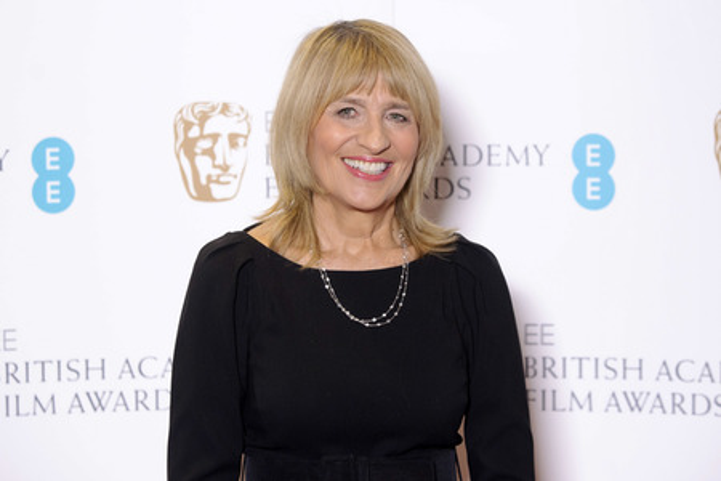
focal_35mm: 112
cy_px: 240
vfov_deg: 12.2
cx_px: 360
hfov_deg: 18.3
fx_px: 2243
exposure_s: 1/250
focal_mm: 112
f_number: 4
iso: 1000
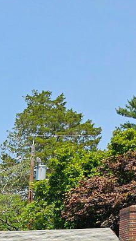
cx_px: -220
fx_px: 827
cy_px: 371
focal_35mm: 129
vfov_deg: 15.3
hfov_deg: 8.4
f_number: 1.7
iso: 10
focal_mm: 6.3
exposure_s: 1/736
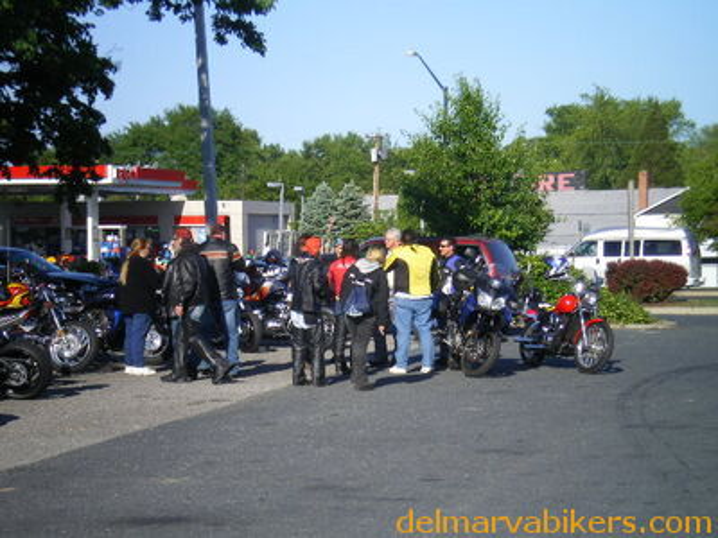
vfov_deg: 13.0
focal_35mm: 114
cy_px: 269
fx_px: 2365
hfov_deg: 17.3
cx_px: 359
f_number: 8.5
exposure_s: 1/100
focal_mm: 18.9
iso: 64
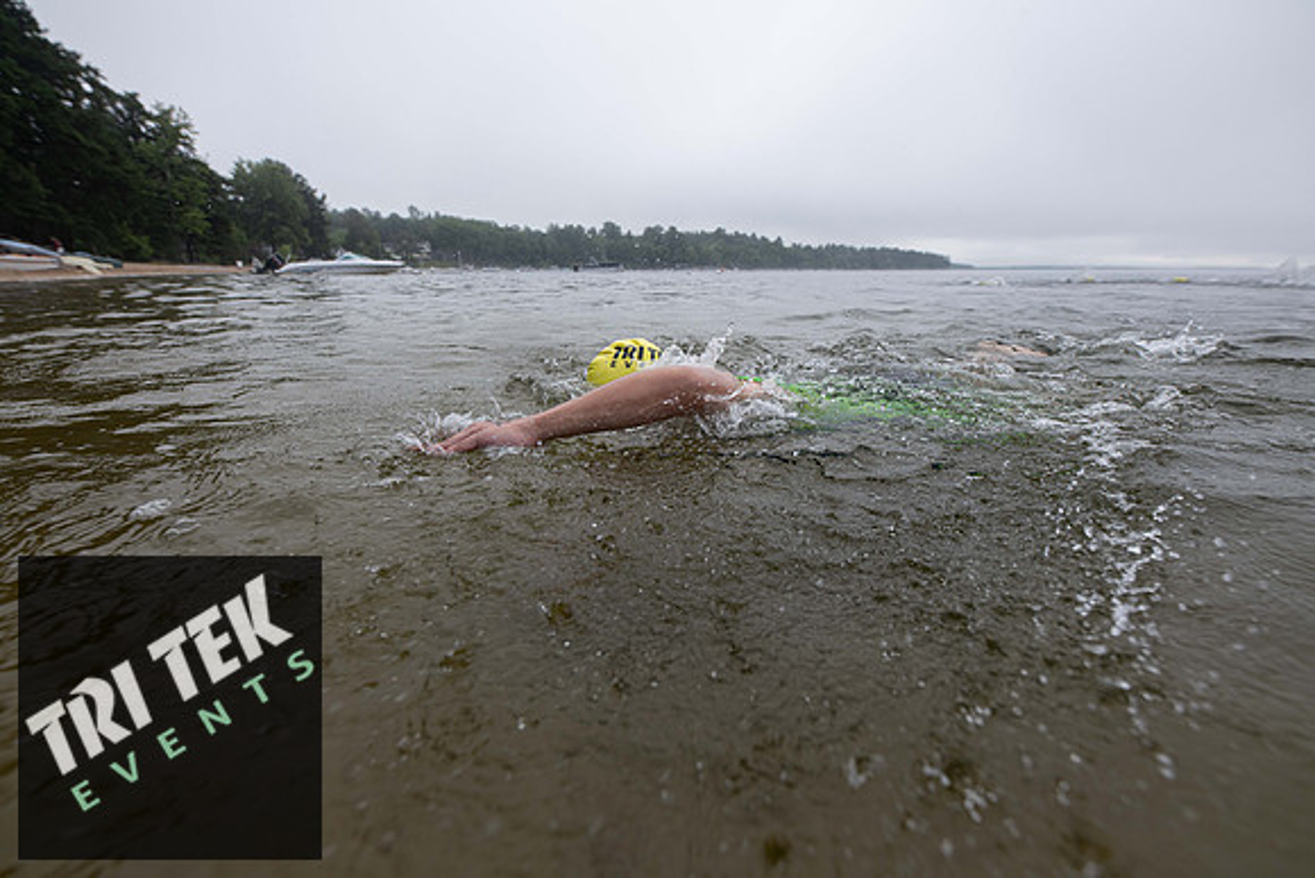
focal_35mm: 14
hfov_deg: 104.2
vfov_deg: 81.2
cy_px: 439
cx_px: 658
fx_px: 511
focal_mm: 14
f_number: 4
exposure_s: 1/800
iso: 320
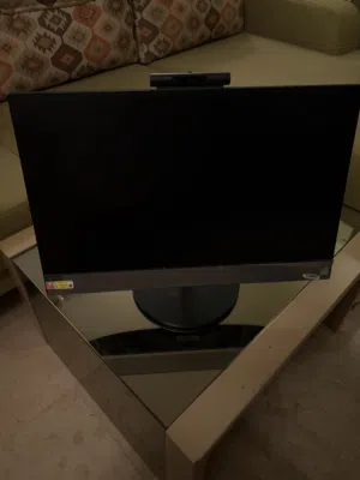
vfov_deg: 67.3
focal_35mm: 26
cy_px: 240
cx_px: 180
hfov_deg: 53.1
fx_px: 361
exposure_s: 1/20
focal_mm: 5.96
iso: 1000
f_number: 1.6
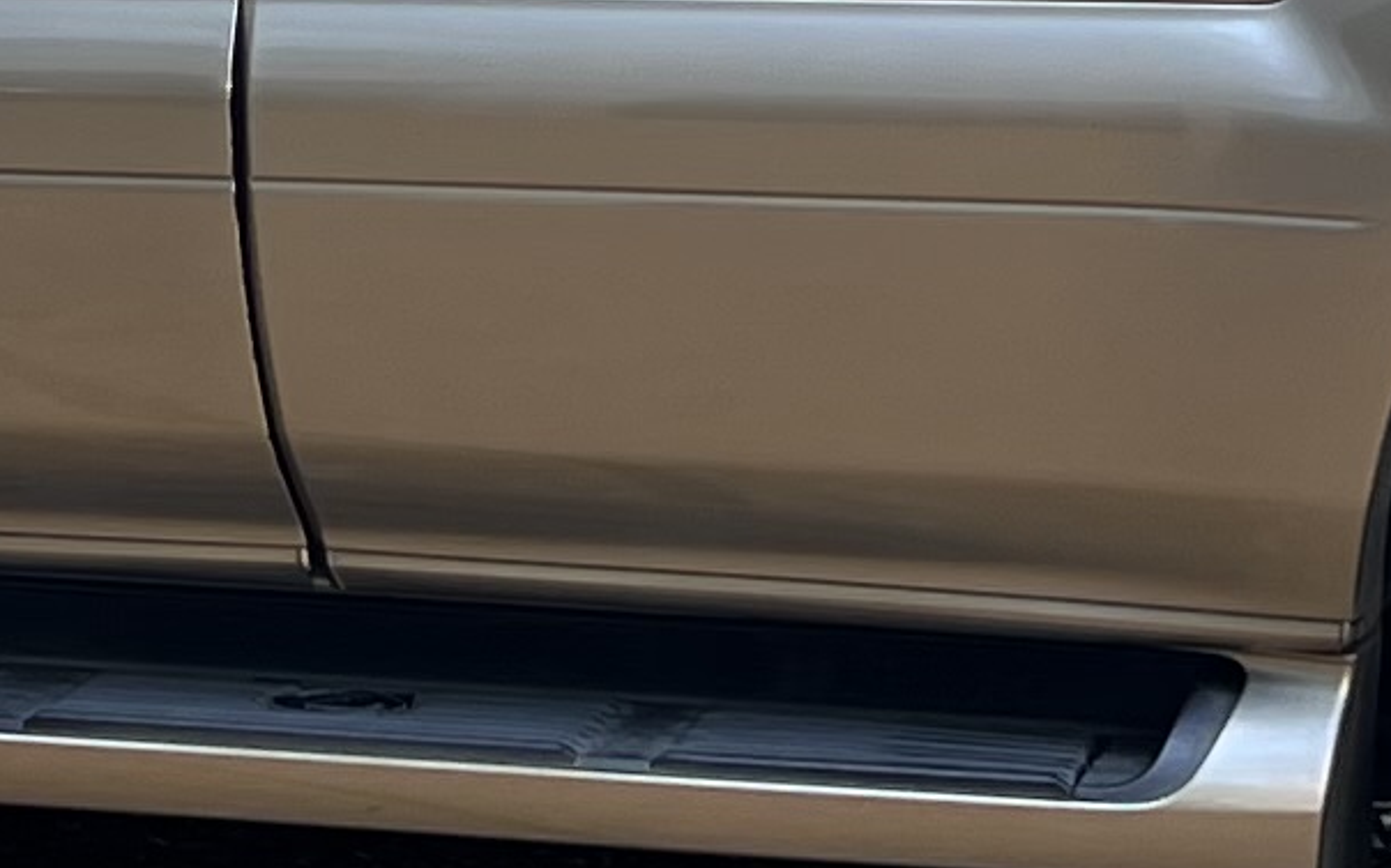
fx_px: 6973
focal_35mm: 184
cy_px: -378
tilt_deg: -6.4
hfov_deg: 11.4
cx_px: 679
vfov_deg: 7.0
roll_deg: +0.7
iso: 40
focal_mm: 5.7
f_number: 1.5
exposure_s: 1/203
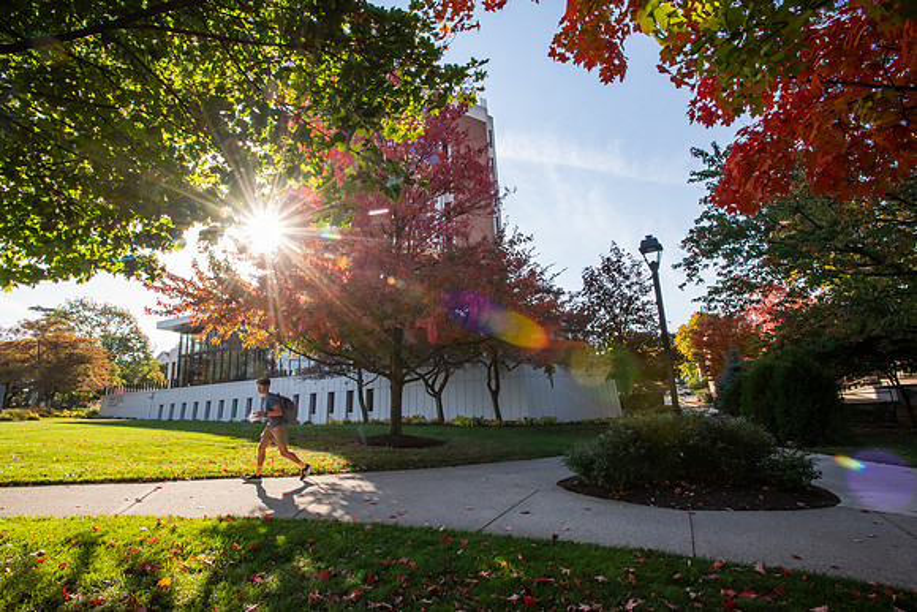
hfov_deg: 93.3
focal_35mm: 17
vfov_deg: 70.5
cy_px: 306
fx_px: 433
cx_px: 458
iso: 800
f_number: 18
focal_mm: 17
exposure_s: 1/160
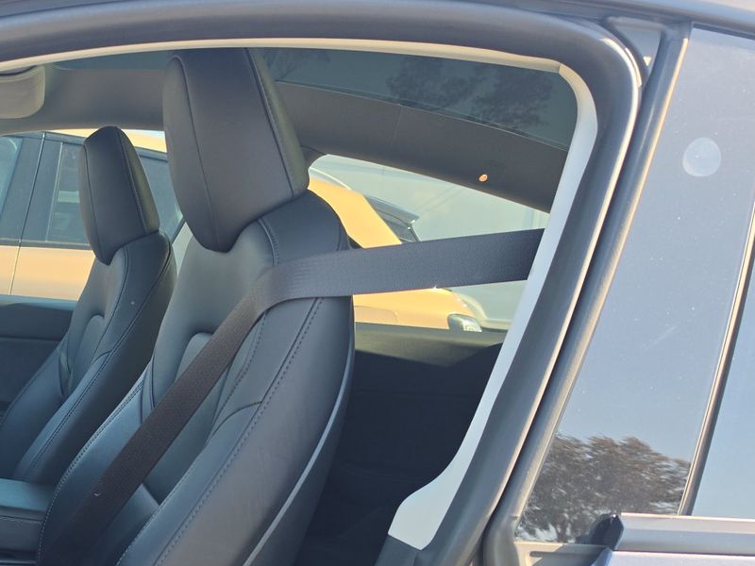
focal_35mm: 46
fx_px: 1003
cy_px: 491
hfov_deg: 37.1
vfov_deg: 30.4
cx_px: 8
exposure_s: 1/167
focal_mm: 6.5
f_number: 1.4
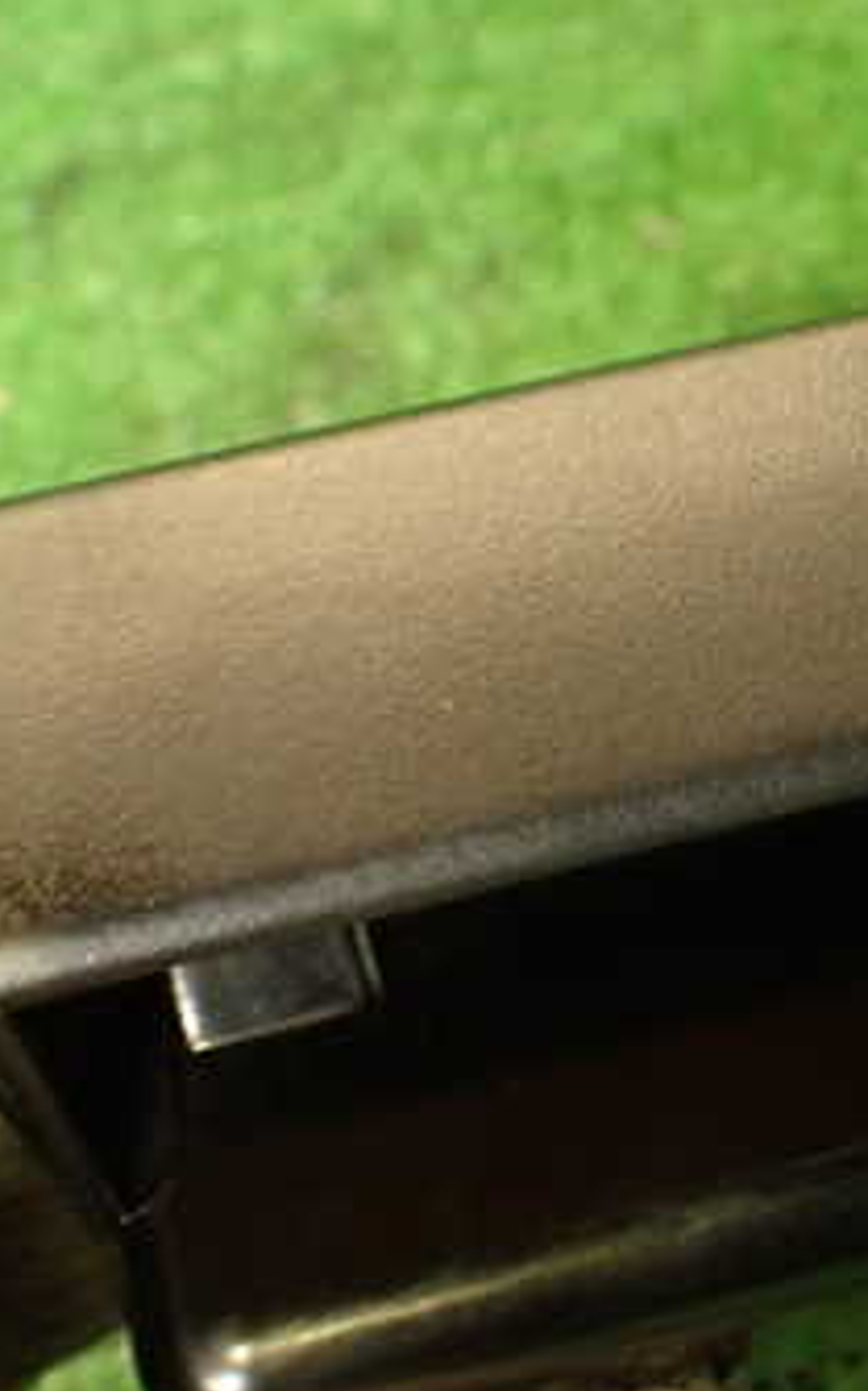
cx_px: 868
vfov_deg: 35.7
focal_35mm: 57
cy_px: 685
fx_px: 2160
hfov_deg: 21.9
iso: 400
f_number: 2.3
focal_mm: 5.4
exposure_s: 1/30
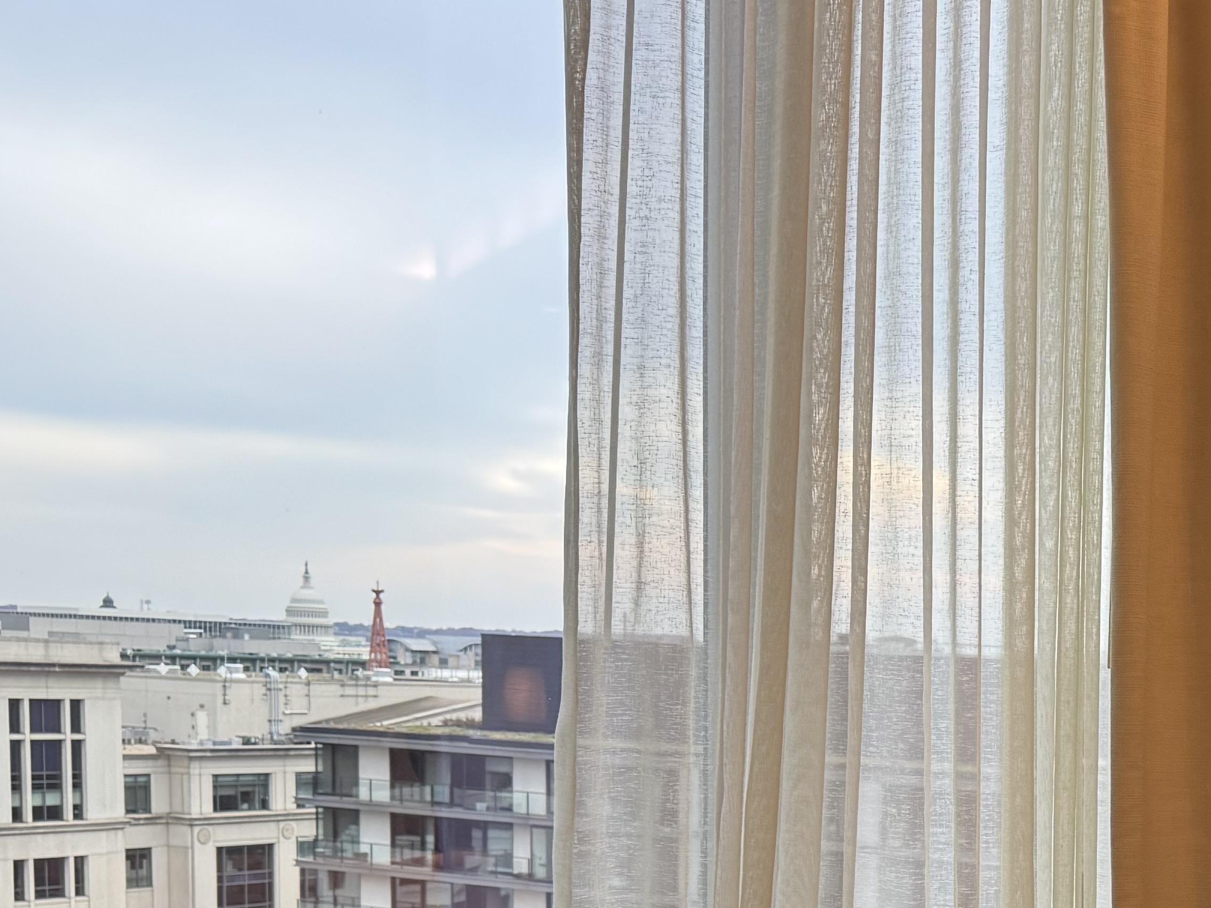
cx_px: 1231
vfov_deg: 23.1
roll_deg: -2.9
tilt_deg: -7.0
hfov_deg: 29.8
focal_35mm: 60
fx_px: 2099
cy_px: 964
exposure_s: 1/120
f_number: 1.78
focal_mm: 6.76
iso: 160
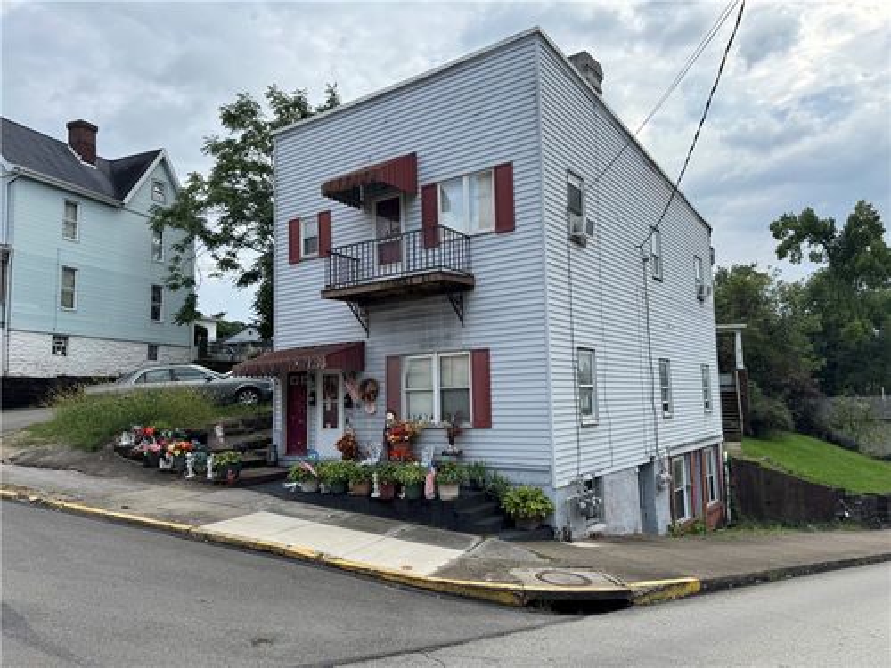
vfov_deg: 56.8
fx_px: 618
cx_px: 446
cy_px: 334
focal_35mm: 24
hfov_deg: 71.6
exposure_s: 1/2174
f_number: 1.78
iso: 80
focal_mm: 6.76
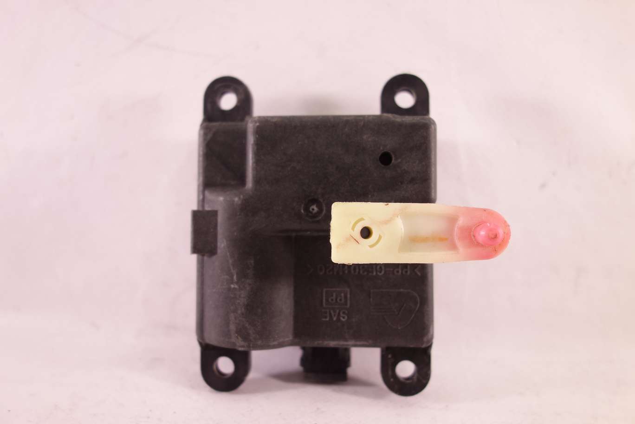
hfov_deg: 65.5
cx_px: 318
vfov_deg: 46.4
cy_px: 212
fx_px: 494
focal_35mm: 28
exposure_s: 1/50
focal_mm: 10.4
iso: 200
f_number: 2.5
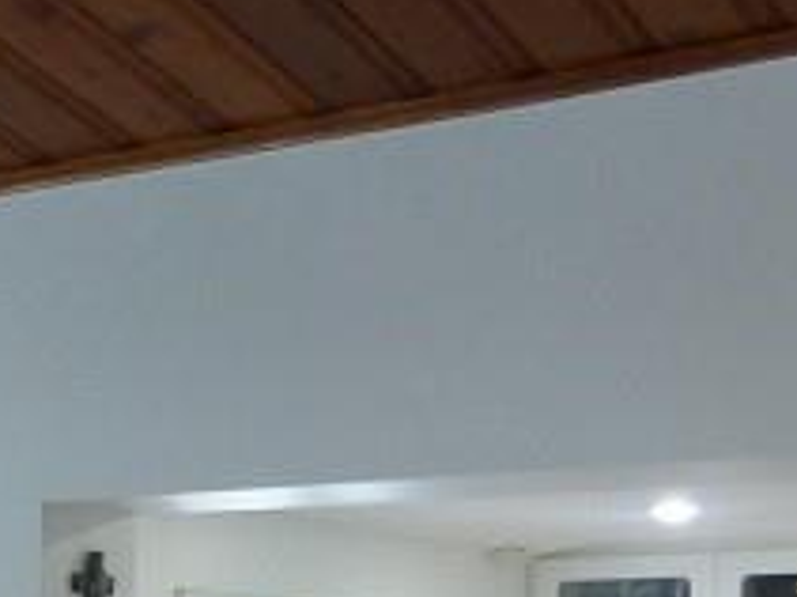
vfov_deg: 15.7
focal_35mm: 91
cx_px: -230
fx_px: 2094
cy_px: 688
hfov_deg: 19.9
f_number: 3.3
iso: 400
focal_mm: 4.3
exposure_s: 1/50
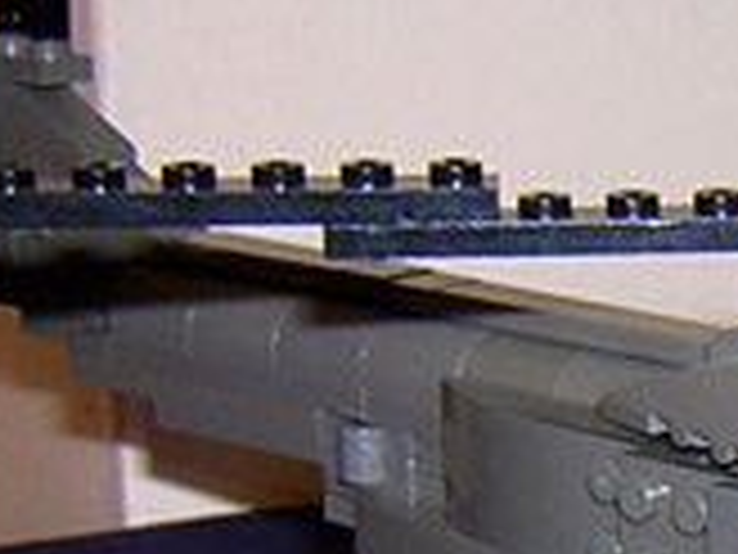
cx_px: 1238
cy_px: 586
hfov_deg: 10.7
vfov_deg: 8.4
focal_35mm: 176
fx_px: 3752
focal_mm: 4.7
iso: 100
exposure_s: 1/60.1
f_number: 2.6
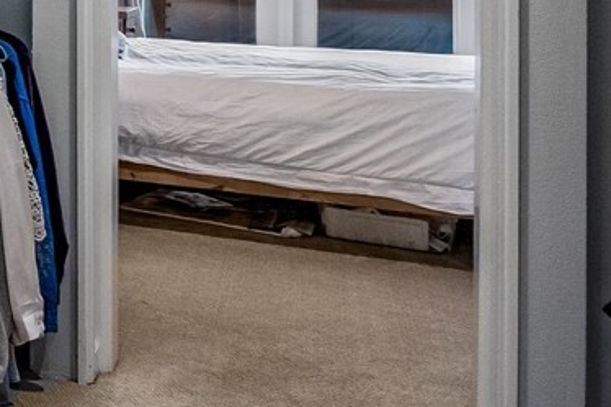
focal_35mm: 68
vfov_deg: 19.0
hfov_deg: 18.5
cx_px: -628
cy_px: -74
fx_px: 1154
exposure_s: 1/8
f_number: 9
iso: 250
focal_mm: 10
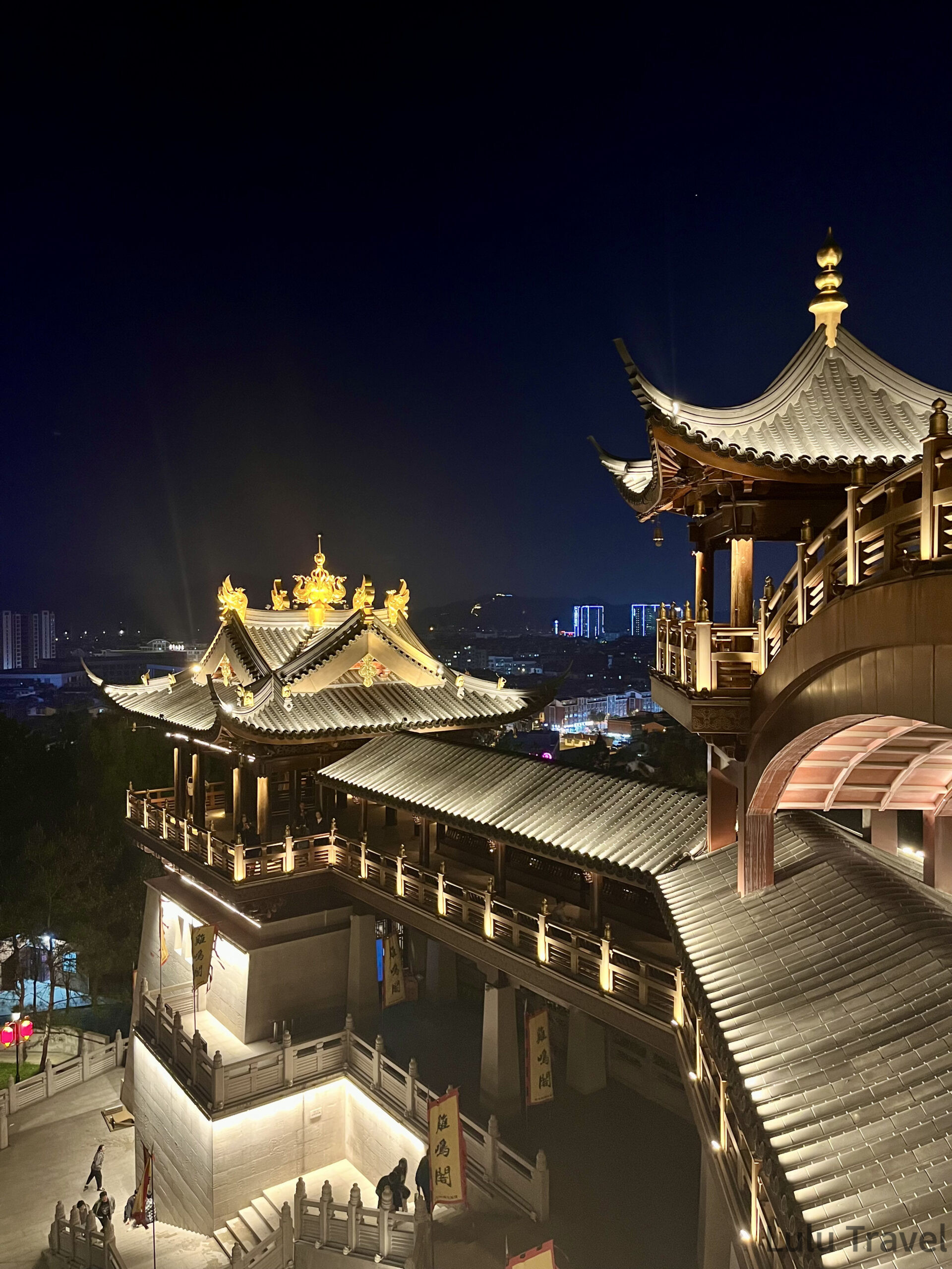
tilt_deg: -1.7
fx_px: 953
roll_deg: +0.0
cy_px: 634
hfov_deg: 53.1
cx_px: 476
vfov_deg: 67.3
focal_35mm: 26
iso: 500
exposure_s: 1/25
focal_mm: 5.1
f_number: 1.6
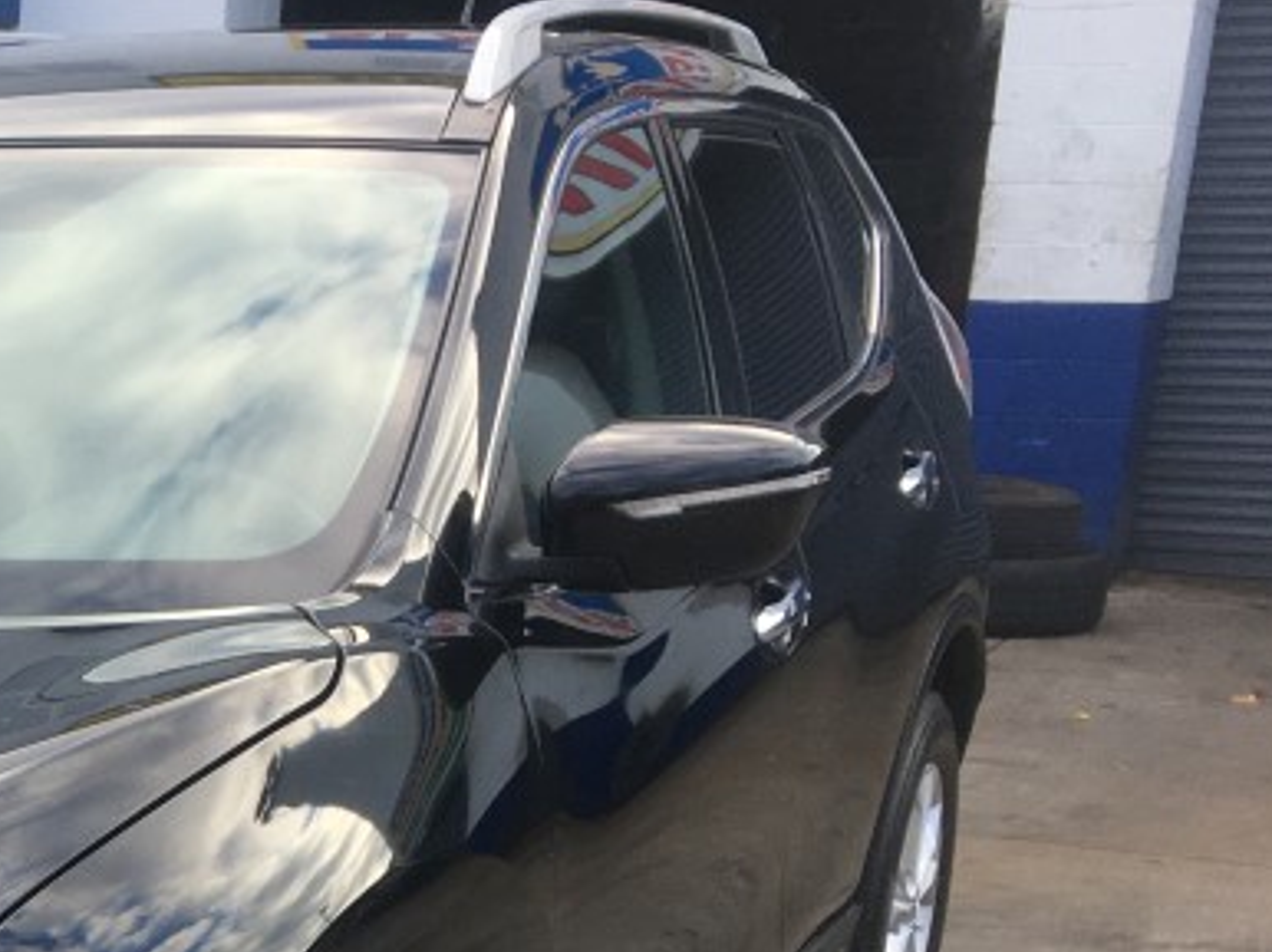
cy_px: 1117
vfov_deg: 18.2
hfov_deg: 22.7
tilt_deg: -18.9
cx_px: -369
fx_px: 2828
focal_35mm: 77
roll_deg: -1.0
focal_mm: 4.15
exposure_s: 1/291
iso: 25
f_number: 2.2
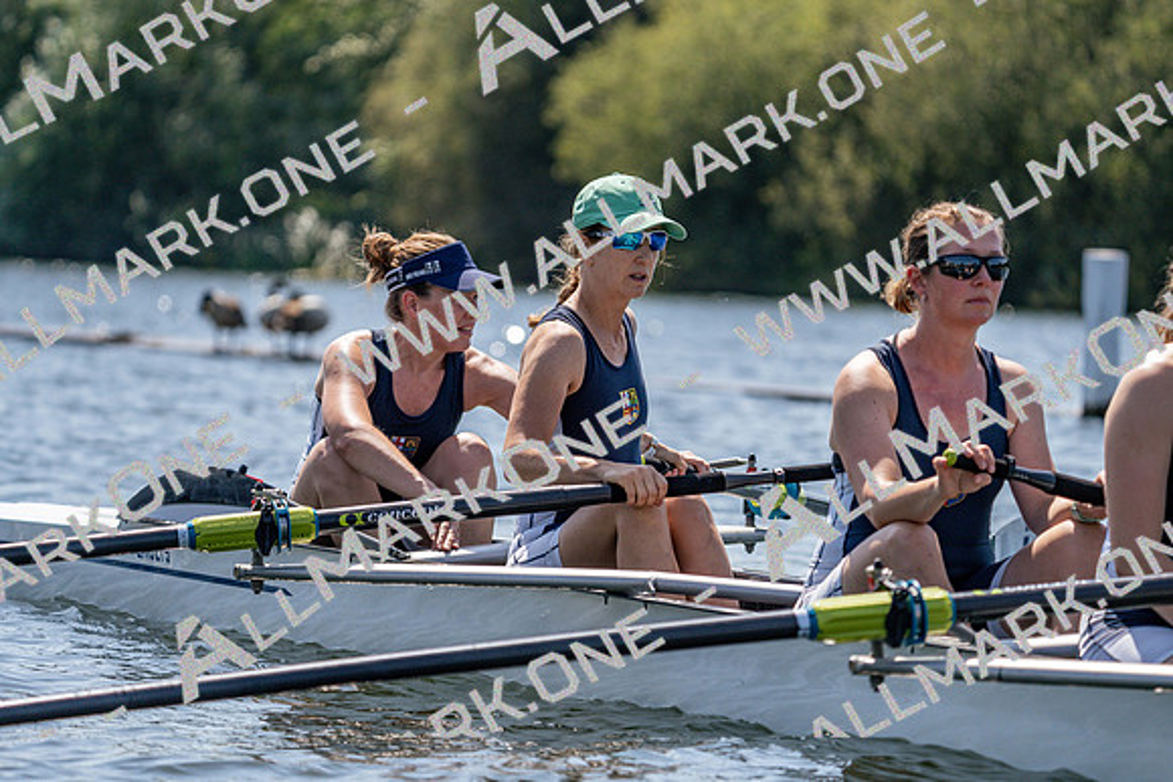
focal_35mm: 259
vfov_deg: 5.3
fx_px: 8441
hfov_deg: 7.9
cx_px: 586
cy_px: 391
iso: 320
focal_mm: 259
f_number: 5.6
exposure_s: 1/2000
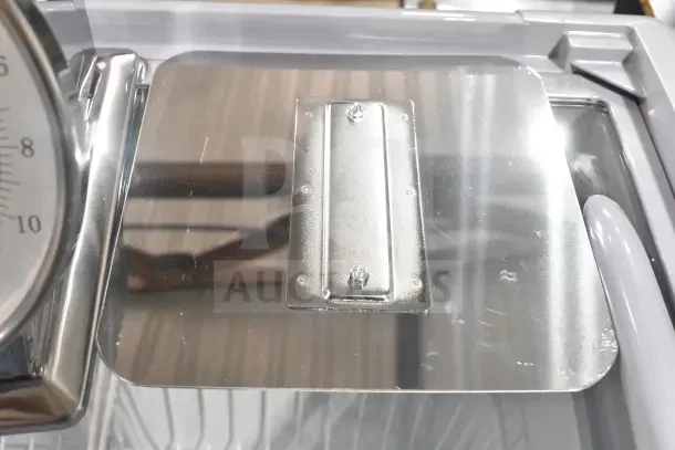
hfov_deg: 46.4
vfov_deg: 31.9
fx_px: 788
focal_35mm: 42
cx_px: 338
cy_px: 225
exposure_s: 1/200
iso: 6400
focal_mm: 28
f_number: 7.1
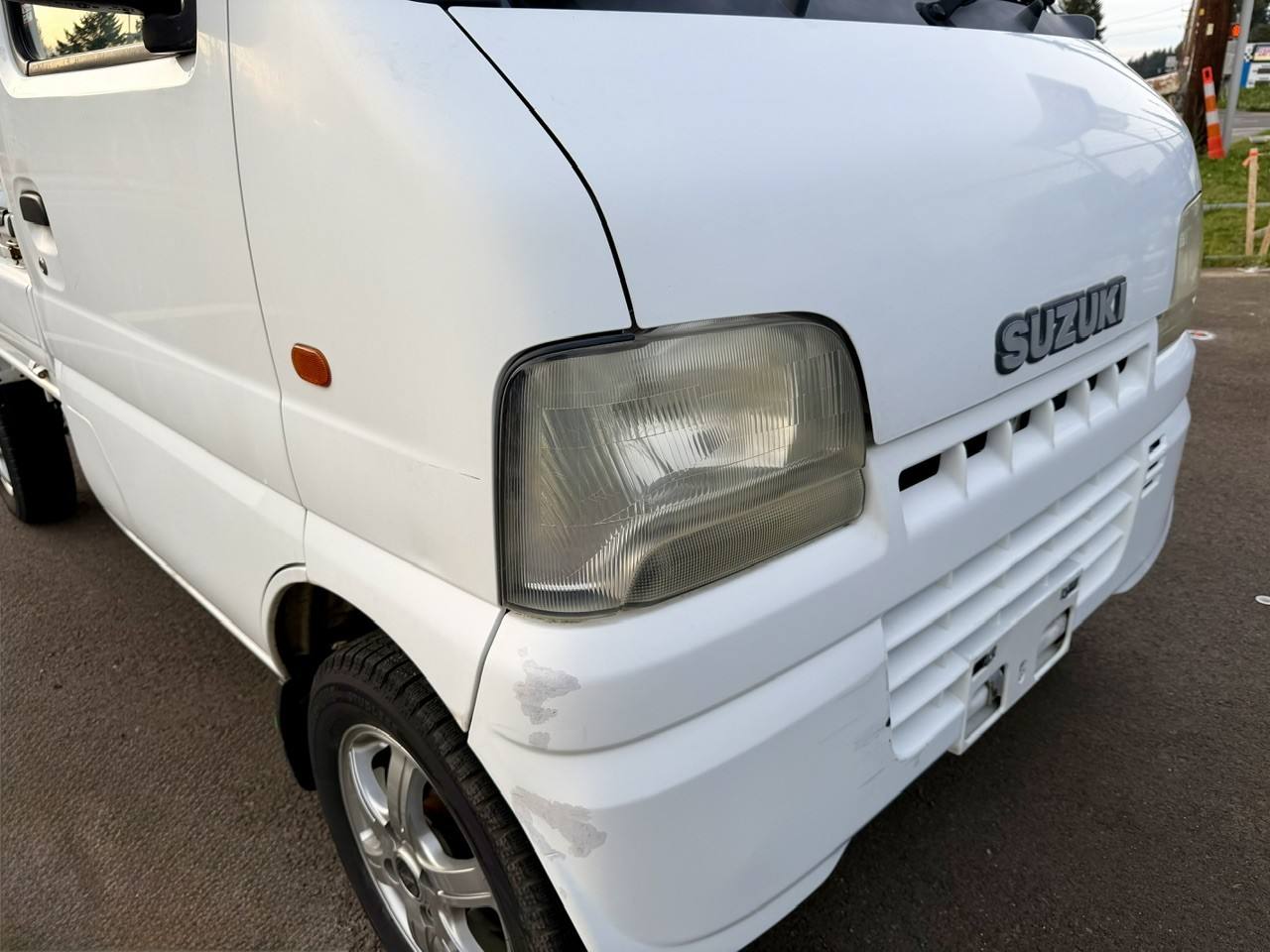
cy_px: 476
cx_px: 635
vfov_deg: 56.8
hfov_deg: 71.6
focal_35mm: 24
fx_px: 881
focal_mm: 6.76
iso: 80
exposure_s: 1/567
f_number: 1.78
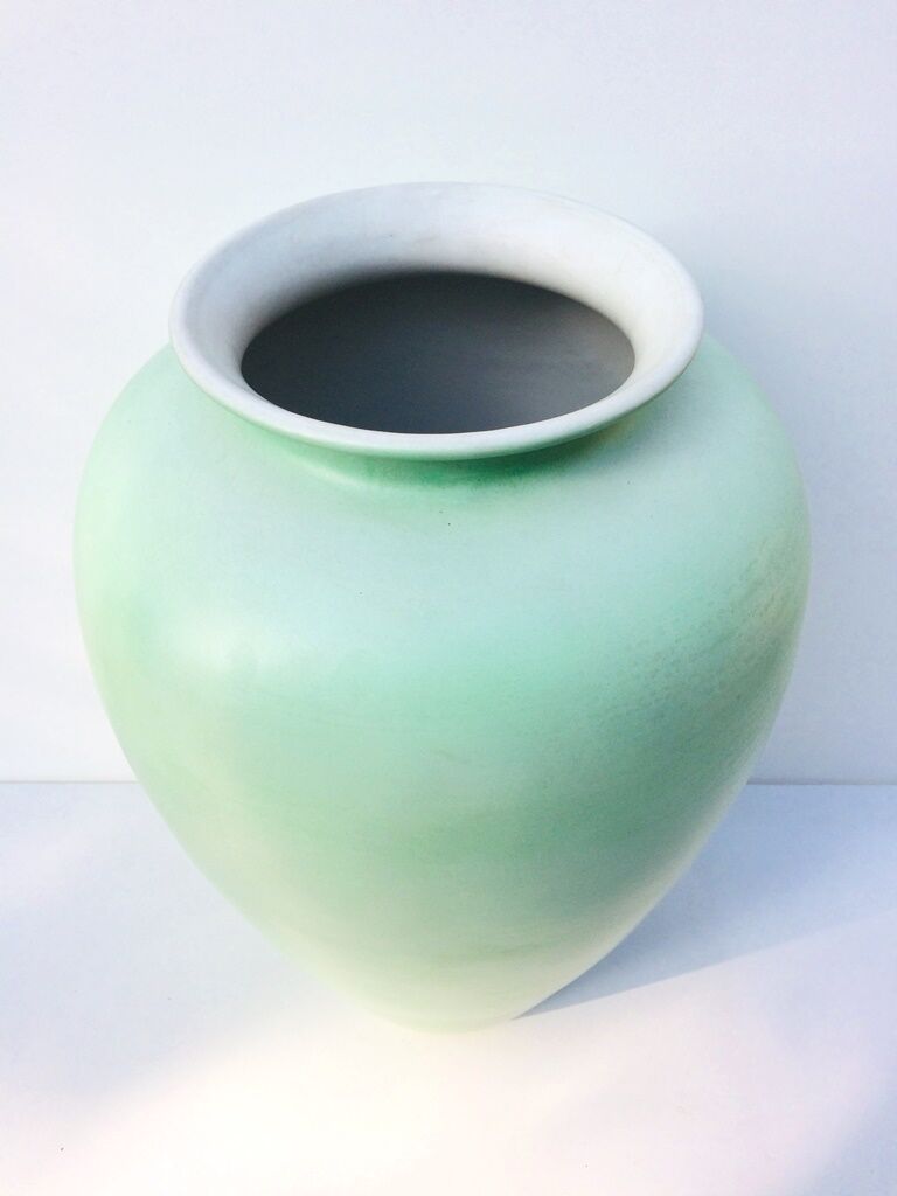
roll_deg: +1.7
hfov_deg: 48.2
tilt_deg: -41.8
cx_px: 448
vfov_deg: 61.7
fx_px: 1002
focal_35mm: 29
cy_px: 598
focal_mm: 4.15
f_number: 2.2
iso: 32
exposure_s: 1/533
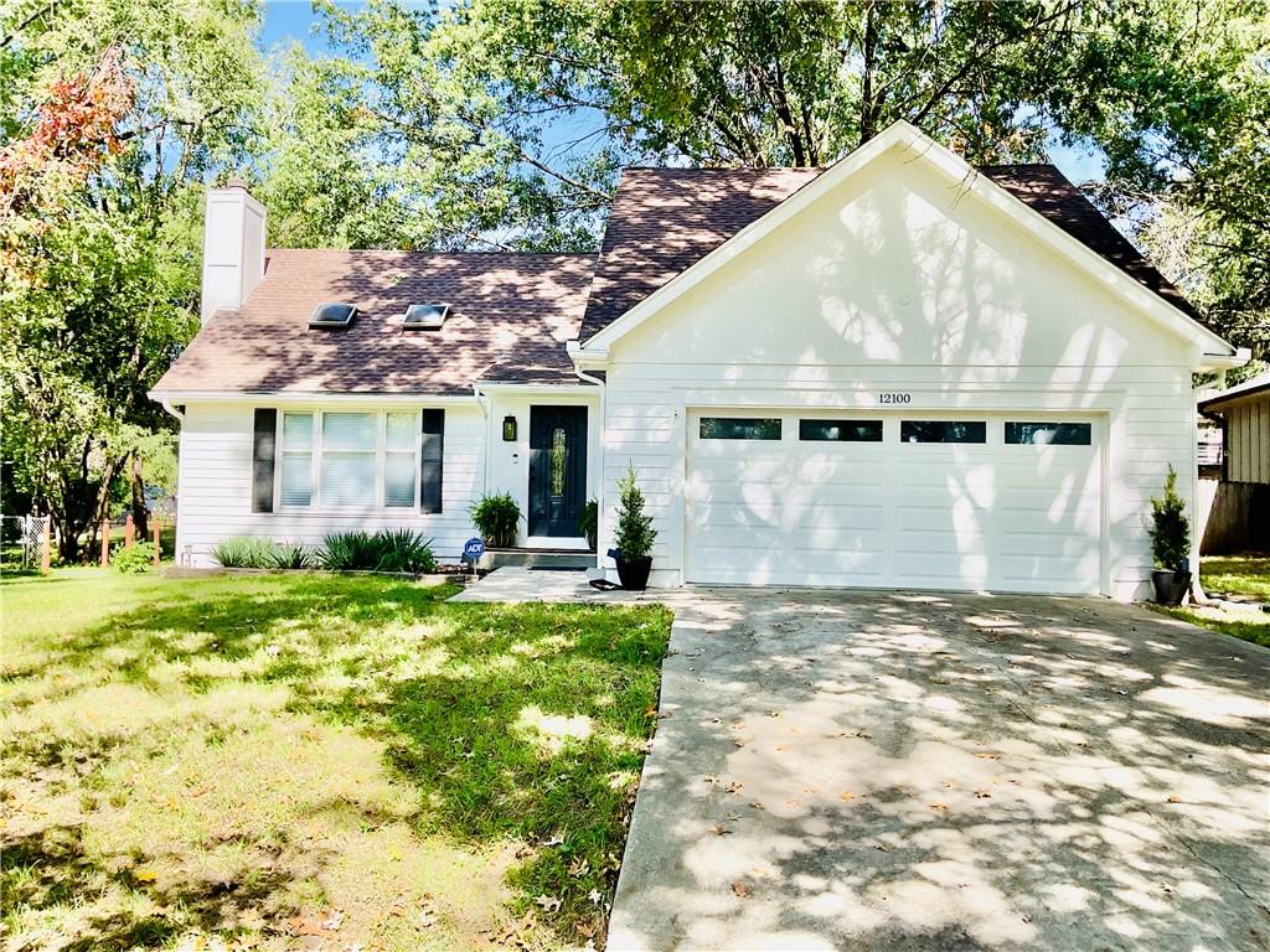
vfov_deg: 48.2
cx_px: 635
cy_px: 476
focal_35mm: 29
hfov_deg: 61.7
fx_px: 1064
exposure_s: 1/457
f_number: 1.8
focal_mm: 3
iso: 16
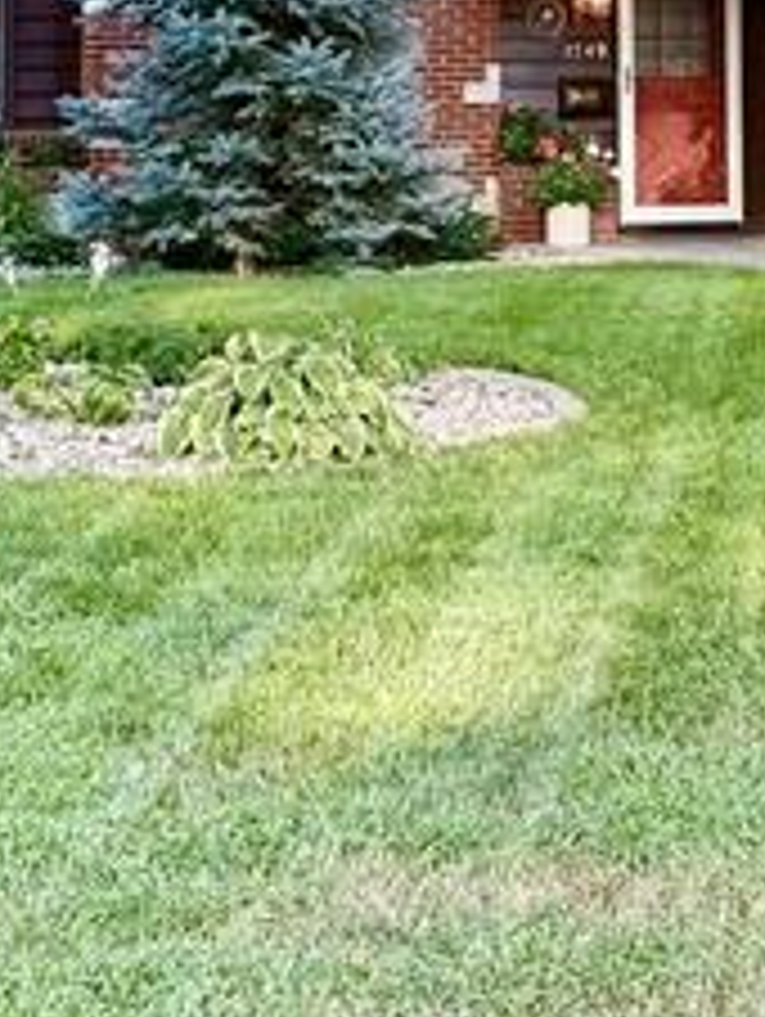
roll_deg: +0.1
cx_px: 518
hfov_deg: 9.1
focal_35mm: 163
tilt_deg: +4.9
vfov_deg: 11.7
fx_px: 4794
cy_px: -405
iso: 80
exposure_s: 1/327
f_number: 1.78
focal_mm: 6.76
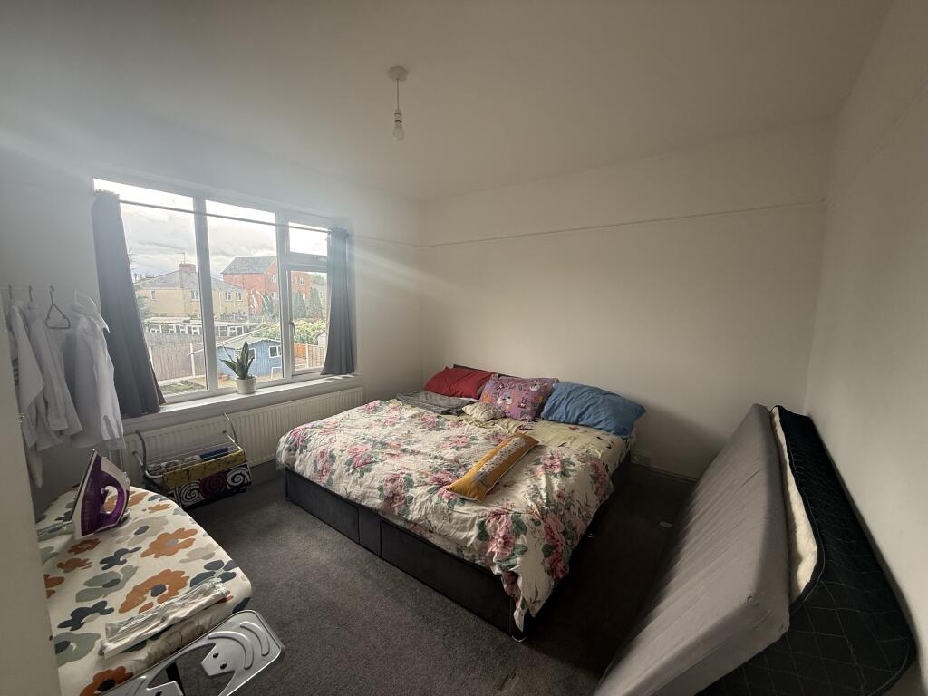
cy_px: 348
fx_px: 375
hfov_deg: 102.1
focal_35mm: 14
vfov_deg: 85.7
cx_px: 464
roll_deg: -0.7
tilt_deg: -6.0
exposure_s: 1/99
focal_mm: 2.22
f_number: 2.2
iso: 100
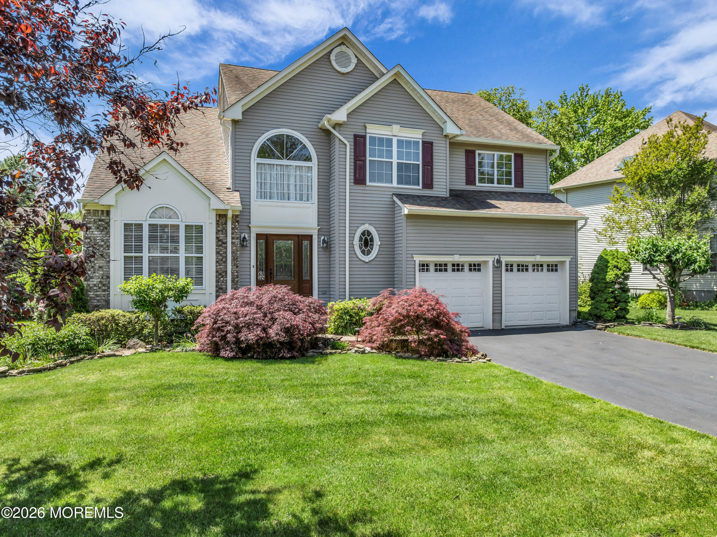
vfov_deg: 56.8
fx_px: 497
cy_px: 268
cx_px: 358
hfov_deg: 71.6
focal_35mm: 24
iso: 110
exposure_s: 1/640
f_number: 2.8
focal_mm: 12.29
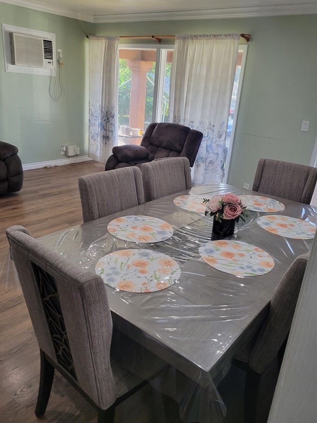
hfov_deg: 49.7
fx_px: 342
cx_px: 165
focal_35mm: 28
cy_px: 207
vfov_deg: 63.4
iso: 160
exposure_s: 1/120
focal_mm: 5.4
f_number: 1.8
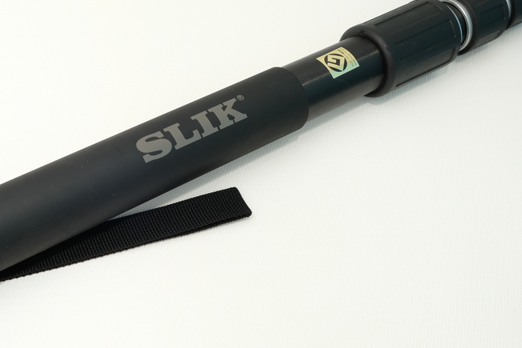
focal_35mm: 60
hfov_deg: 32.7
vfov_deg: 22.6
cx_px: 121
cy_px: 188
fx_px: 870
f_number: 8
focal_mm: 22.3
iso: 200
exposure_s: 1/125
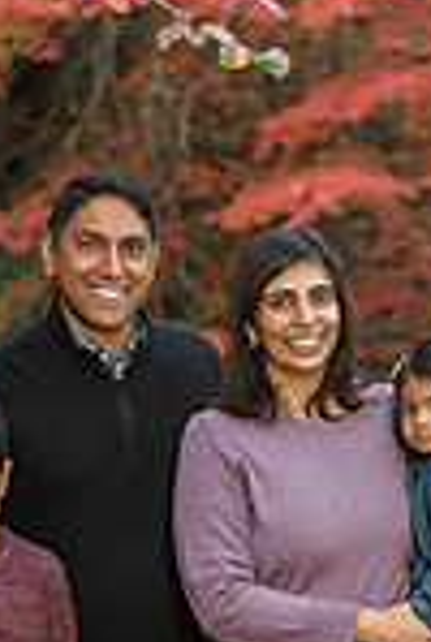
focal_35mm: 247
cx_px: 177
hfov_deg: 5.6
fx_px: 4415
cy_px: 422
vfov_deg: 8.3
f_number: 4
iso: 640
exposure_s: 1/125
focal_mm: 82
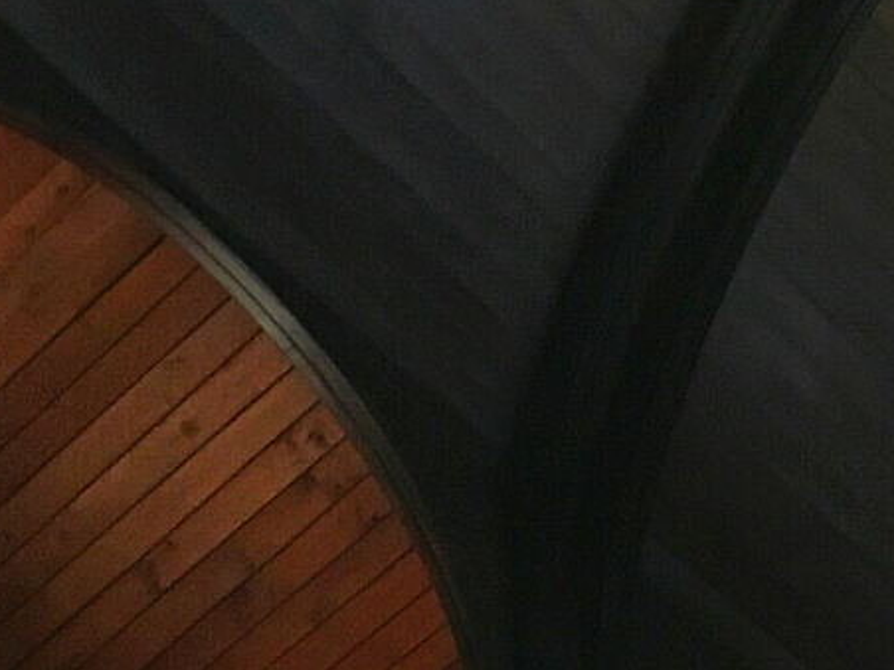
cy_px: 1692
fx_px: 3977
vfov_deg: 8.6
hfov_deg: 12.8
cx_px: 514
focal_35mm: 154
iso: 400
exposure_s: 1/17
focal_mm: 4.15
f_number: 2.2
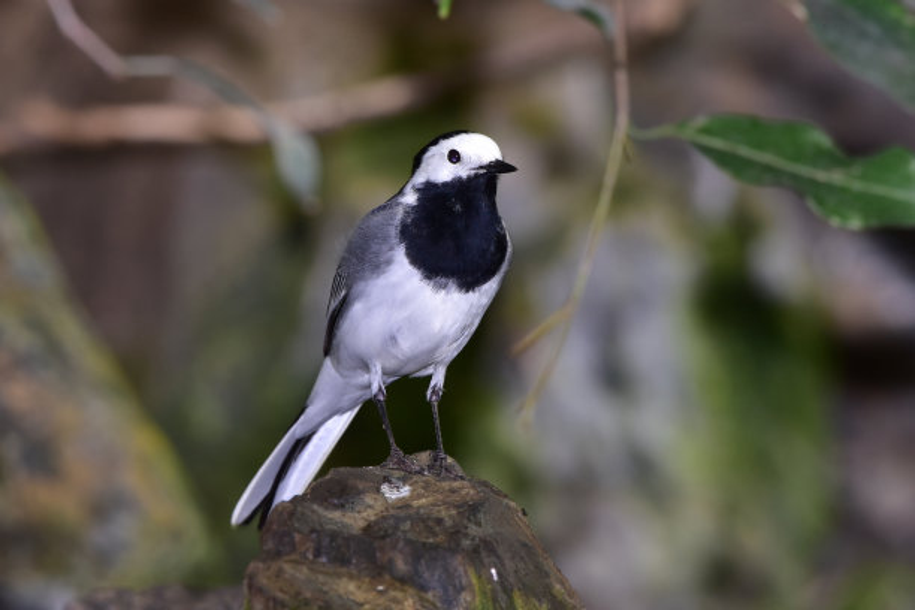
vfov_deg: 2.2
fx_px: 16011
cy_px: 305
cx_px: 458
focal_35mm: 630
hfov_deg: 3.3
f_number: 7.1
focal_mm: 420
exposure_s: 1/30
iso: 320
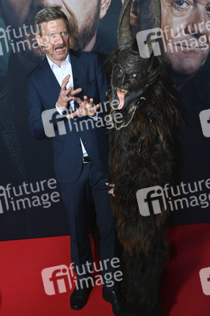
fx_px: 421
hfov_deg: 28.0
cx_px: 105
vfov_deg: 41.1
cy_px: 158
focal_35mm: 48
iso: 1250
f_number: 5.3
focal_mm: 48
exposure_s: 1/100
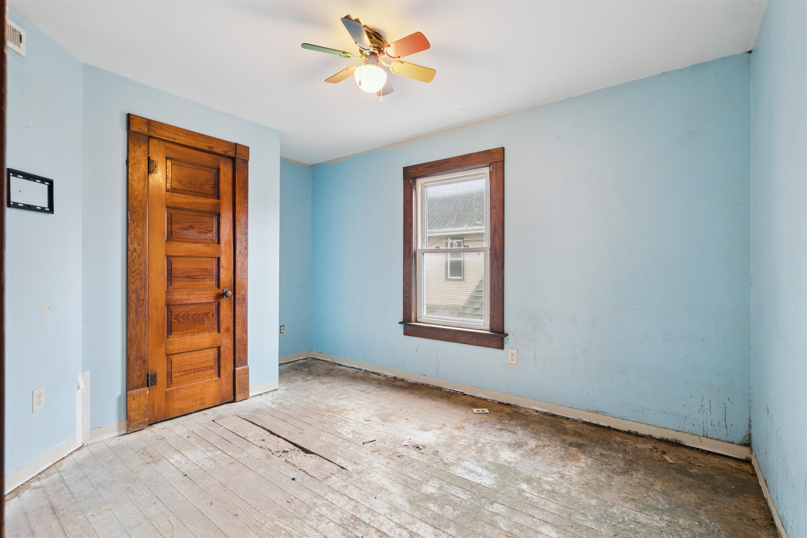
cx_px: 404
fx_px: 359
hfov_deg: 96.7
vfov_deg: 73.7
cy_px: 269
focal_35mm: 16
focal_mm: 16
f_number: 10
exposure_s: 1/20
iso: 800
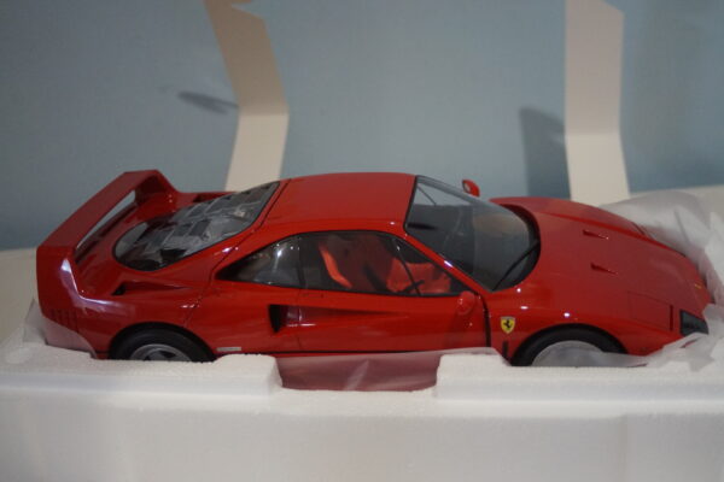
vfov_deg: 31.9
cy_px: 241
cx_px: 362
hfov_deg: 46.4
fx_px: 845
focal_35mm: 42
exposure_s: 1/160
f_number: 3.5
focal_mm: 28
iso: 2000
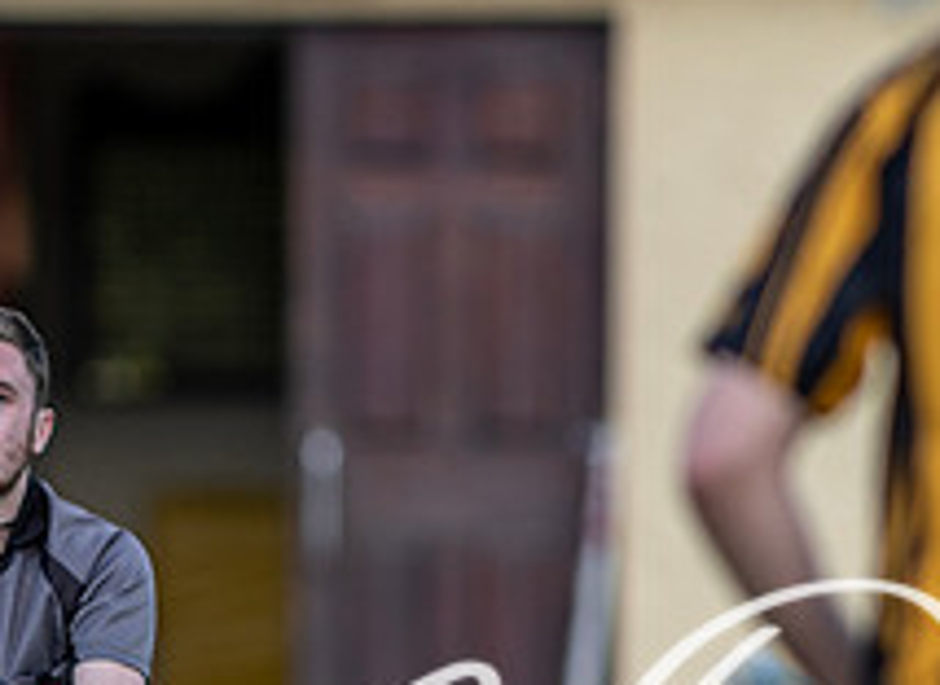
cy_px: 546
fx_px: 37395
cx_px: -108
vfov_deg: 1.0
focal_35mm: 1391
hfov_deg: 1.4
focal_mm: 300
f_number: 2.8
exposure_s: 1/1000
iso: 125
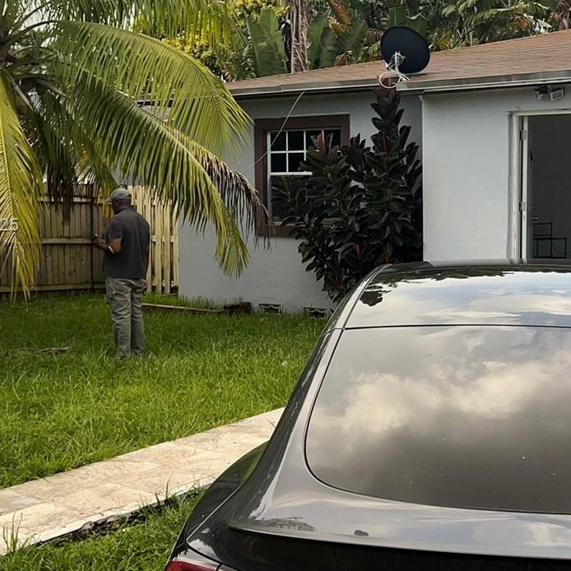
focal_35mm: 53
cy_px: 226
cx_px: 414
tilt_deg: -2.0
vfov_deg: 32.1
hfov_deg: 31.7
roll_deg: +1.3
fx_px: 989
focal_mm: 5.7
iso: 50
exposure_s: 1/2841
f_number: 1.5
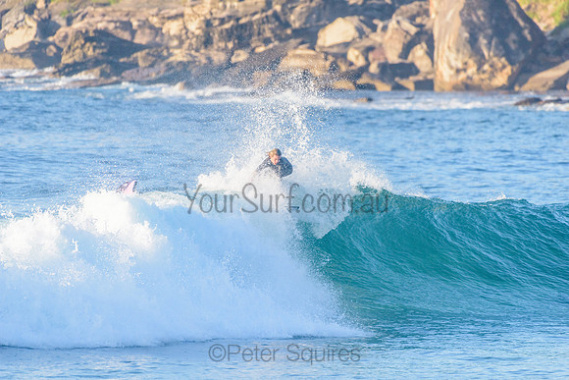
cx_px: 284
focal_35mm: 500
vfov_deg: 2.8
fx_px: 7904
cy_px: 190
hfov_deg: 4.1
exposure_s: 1/2000
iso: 800
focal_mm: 500
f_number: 5.6
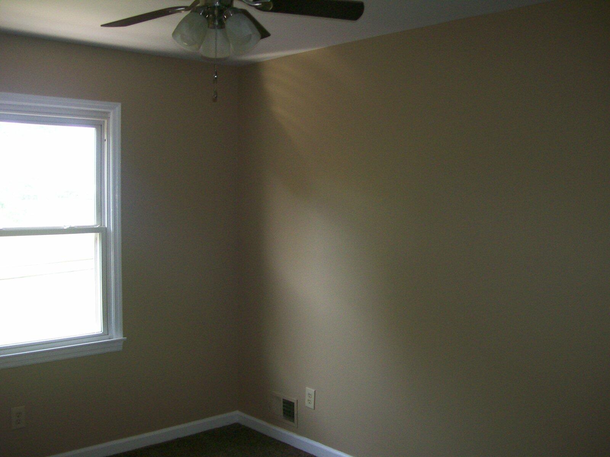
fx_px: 634
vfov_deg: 39.7
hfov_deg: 51.4
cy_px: 228
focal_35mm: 36
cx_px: 305
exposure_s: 1/64
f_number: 2.7
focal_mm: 6
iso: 140
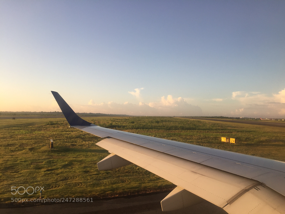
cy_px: 107
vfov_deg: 48.2
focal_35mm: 29
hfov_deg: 61.7
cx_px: 142
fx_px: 239
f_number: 2.2
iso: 32
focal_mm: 4.15
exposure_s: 1/377
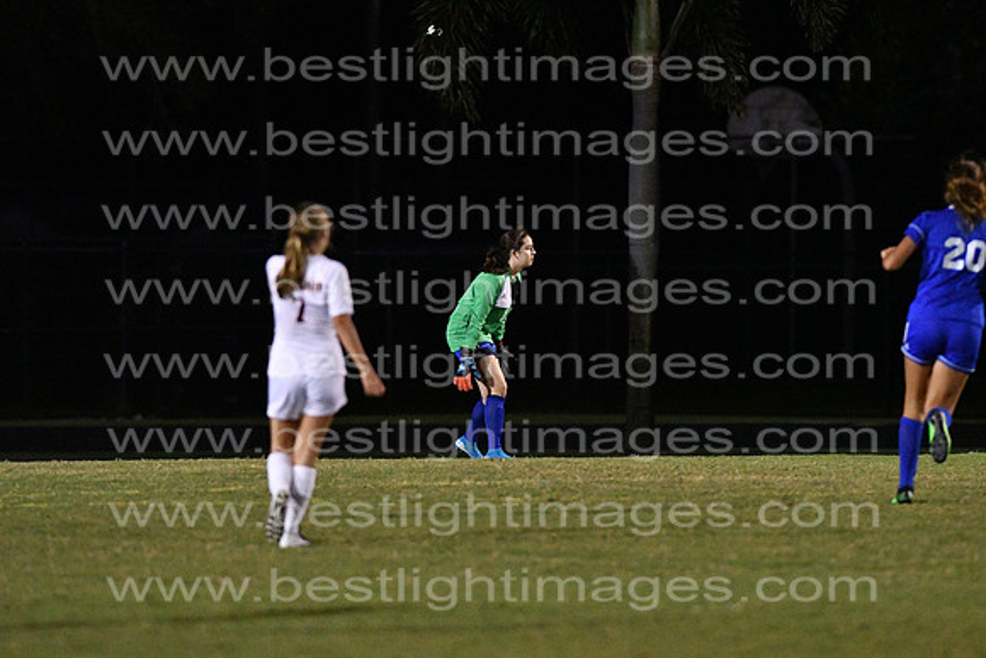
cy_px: 329
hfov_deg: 4.6
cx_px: 493
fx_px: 12327
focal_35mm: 450
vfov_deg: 3.1
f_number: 3.5
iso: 10000
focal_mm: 300
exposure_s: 1/640
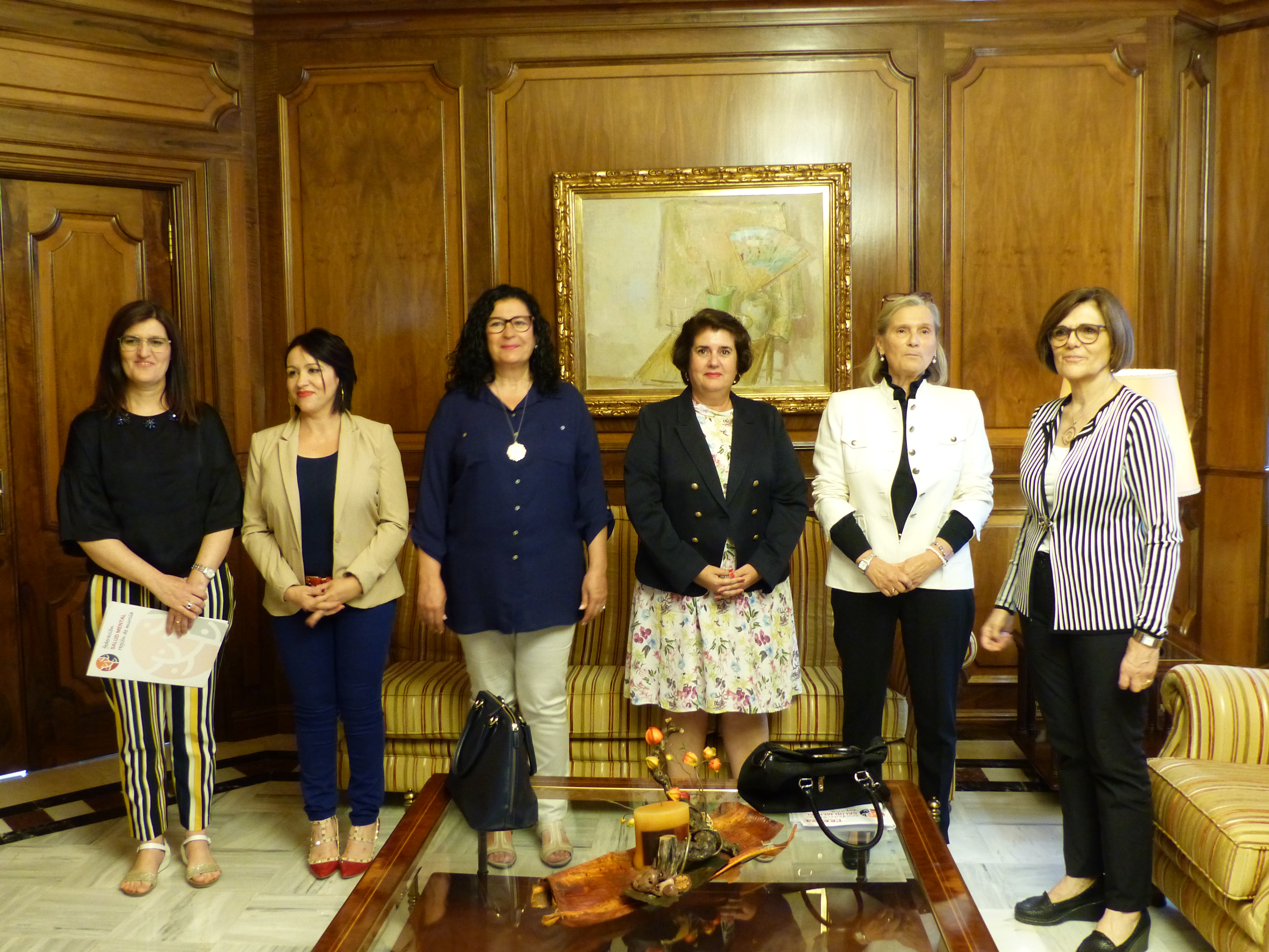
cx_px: 634
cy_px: 476
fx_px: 1173
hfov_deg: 56.8
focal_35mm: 32
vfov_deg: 44.2
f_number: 2.8
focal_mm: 5.8
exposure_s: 1/15
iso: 400
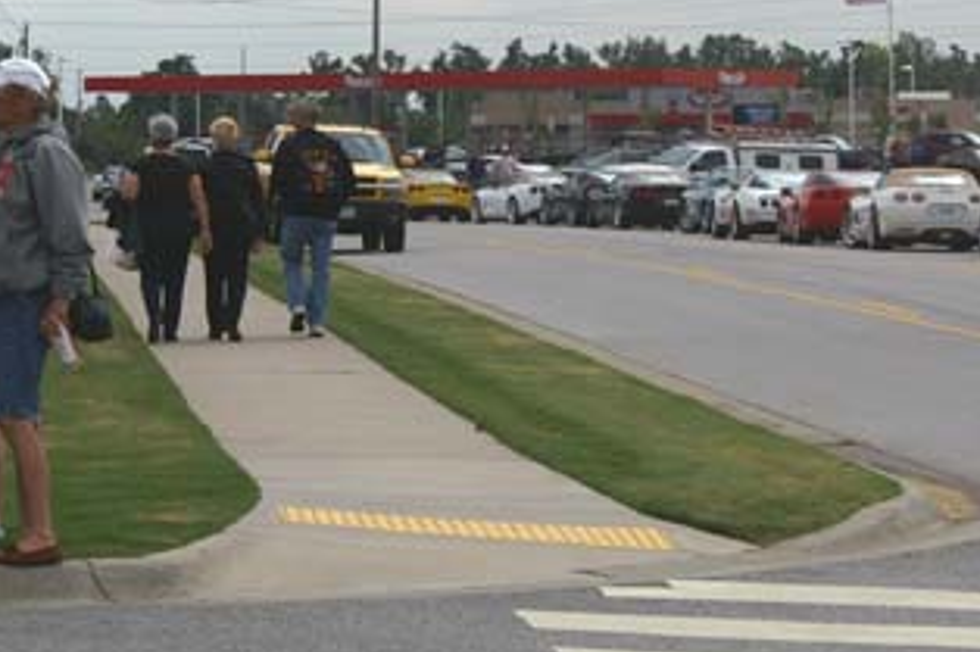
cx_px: 737
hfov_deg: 10.7
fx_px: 5196
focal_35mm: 191
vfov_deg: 7.2
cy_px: 206
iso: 100
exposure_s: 1/350
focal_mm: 50
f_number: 11
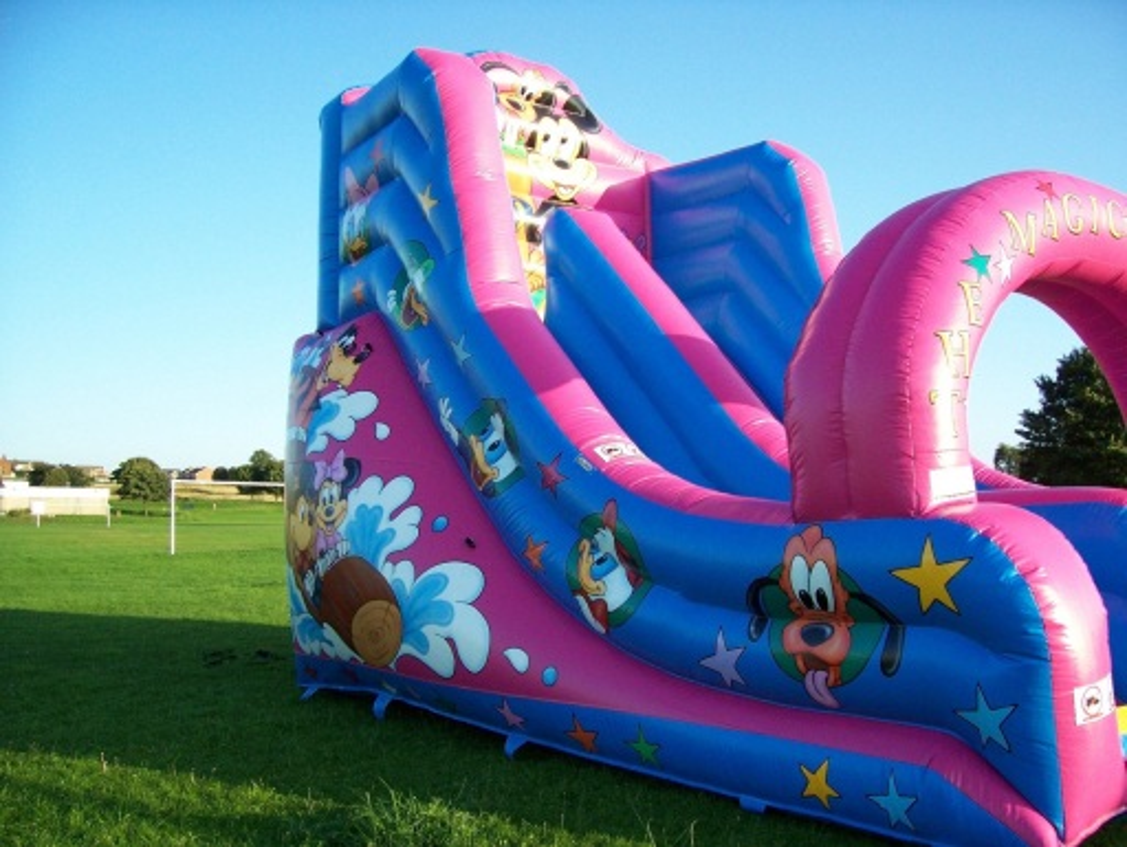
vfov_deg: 41.9
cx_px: 564
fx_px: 1108
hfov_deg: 53.9
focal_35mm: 34
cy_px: 424
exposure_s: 1/800
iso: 160
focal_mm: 5.6
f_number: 2.7
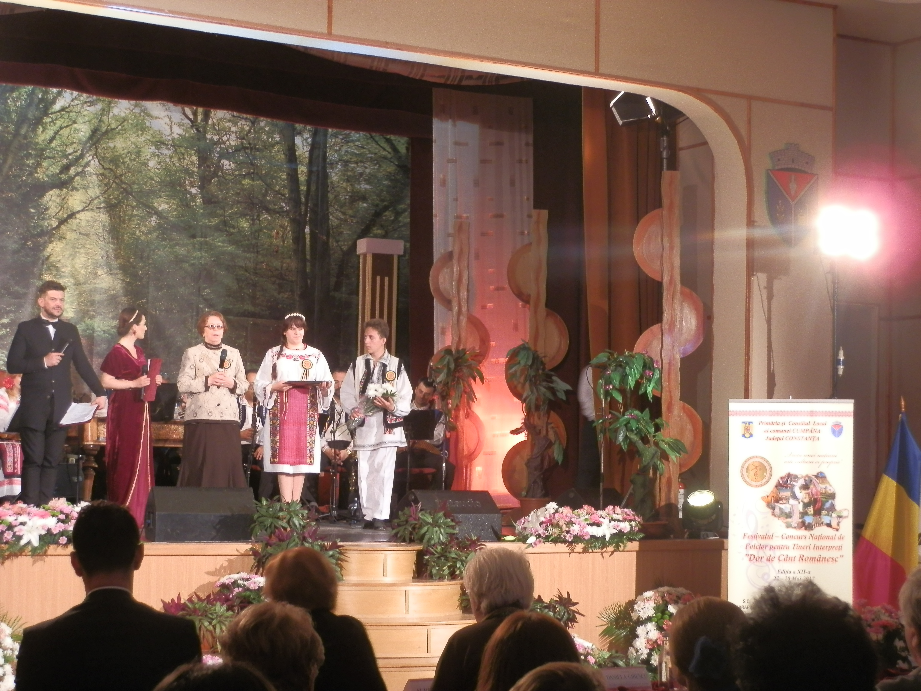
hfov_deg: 28.6
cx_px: 460
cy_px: 346
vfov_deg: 21.6
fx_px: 1809
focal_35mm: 68
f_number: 3.8
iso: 200
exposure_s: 1/10
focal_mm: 12.25
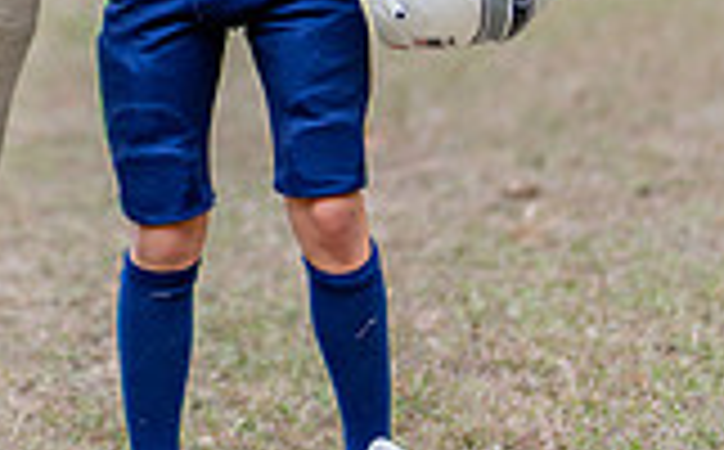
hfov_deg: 9.9
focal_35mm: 212
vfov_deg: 6.1
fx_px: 4176
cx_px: 80
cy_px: -177
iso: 100
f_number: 1.2
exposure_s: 1/400
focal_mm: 50
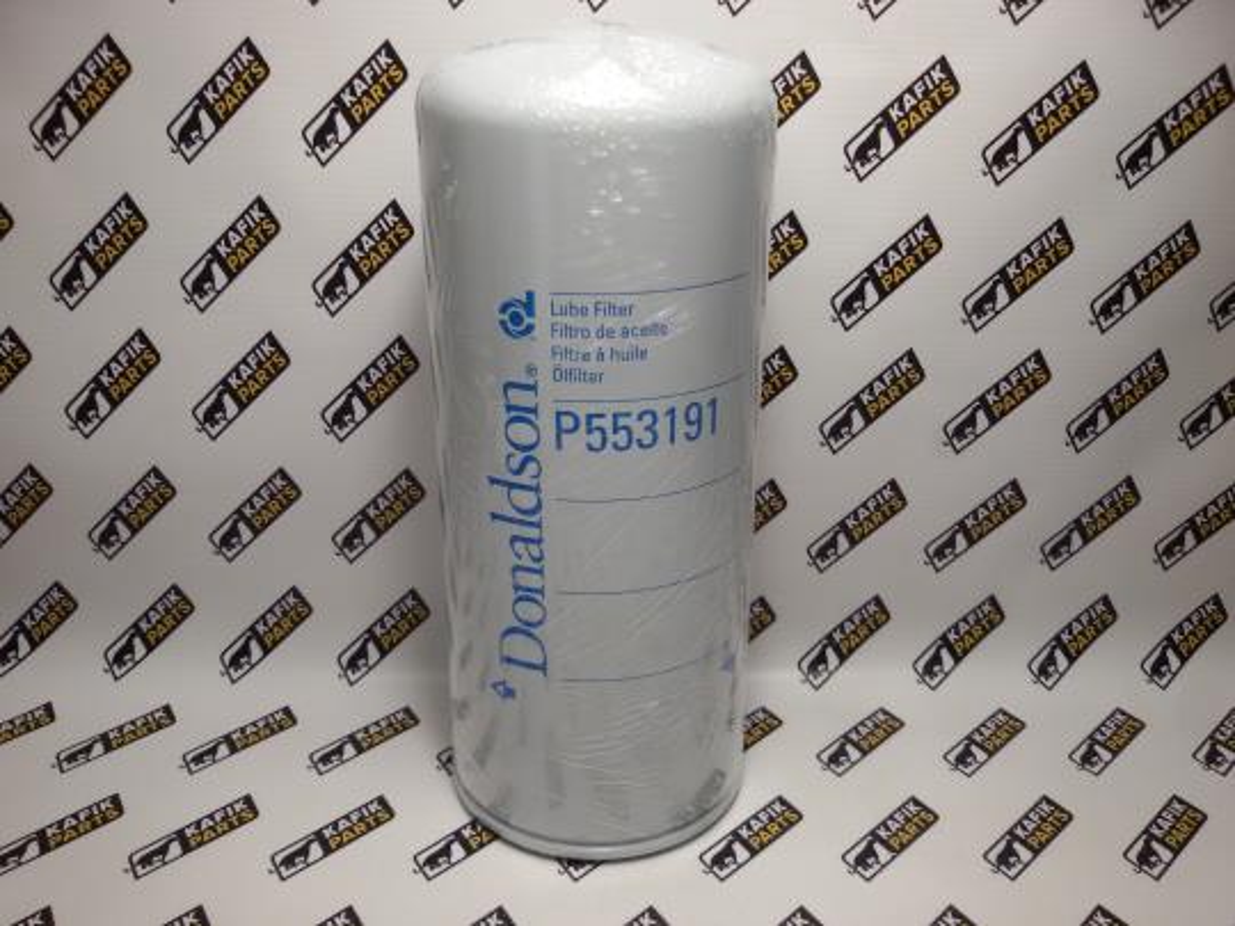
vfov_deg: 45.4
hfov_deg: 58.4
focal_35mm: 31
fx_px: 1106
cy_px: 463
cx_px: 618
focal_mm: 2.93
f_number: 2.4
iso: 50
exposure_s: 1/50
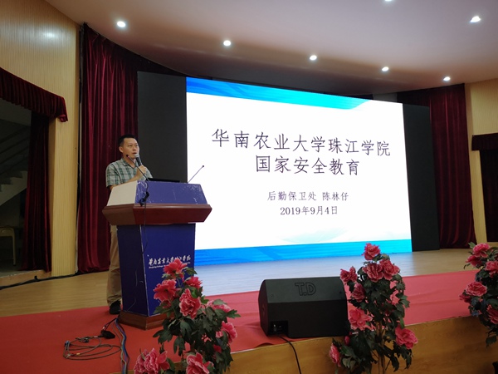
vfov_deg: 51.4
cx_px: 249
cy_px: 187
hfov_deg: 65.3
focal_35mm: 27
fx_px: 388
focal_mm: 3.95
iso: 640
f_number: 1.8
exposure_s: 1/100
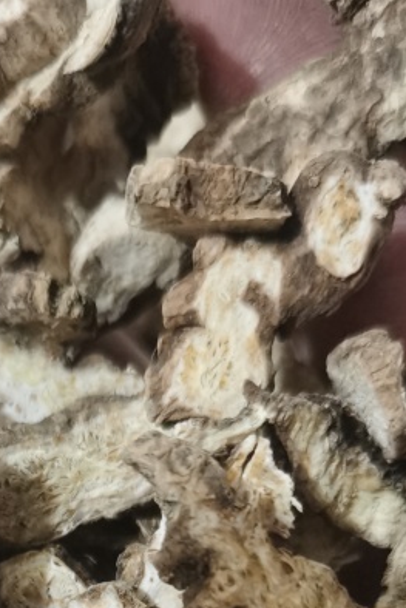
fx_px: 1284
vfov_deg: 24.3
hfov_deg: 17.8
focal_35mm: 76
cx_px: 63
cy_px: 721
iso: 500
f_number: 1.8
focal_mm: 5.58
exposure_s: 1/25.7
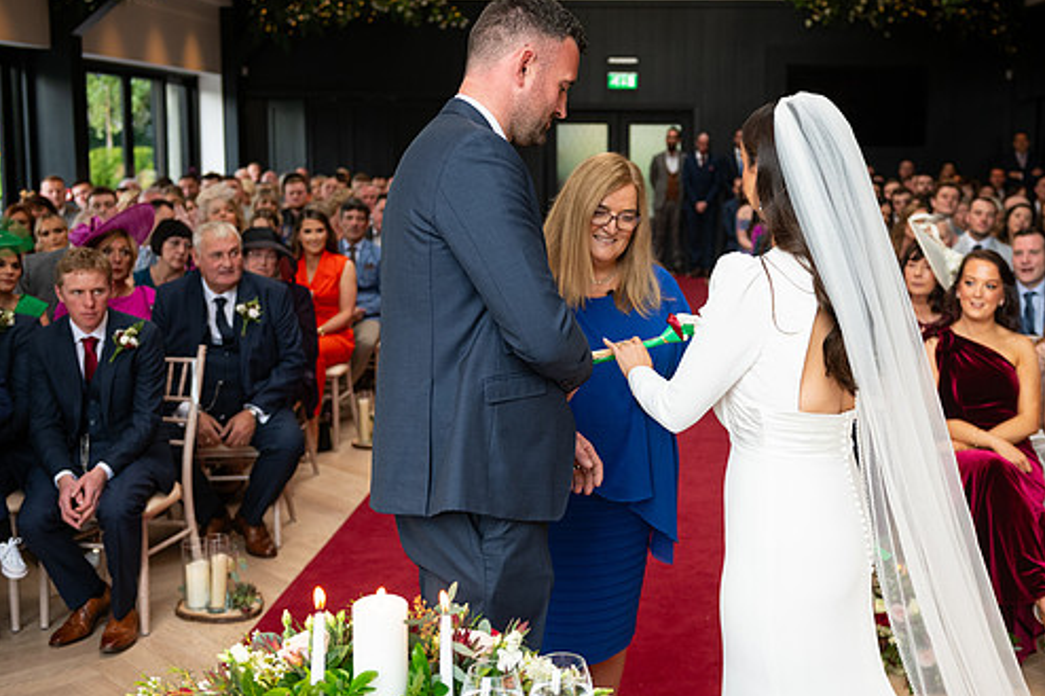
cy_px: 314
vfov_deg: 28.6
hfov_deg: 41.8
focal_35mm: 47
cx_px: 594
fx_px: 1364
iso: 640
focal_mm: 40
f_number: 3.5
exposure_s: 1/160
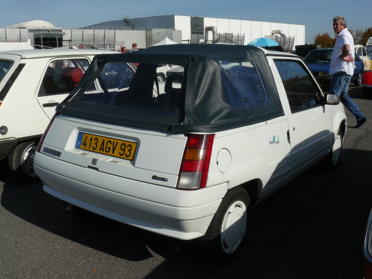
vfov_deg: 39.7
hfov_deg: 51.4
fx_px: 387
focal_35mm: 36
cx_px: 186
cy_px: 140
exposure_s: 1/400
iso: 100
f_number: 8
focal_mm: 6
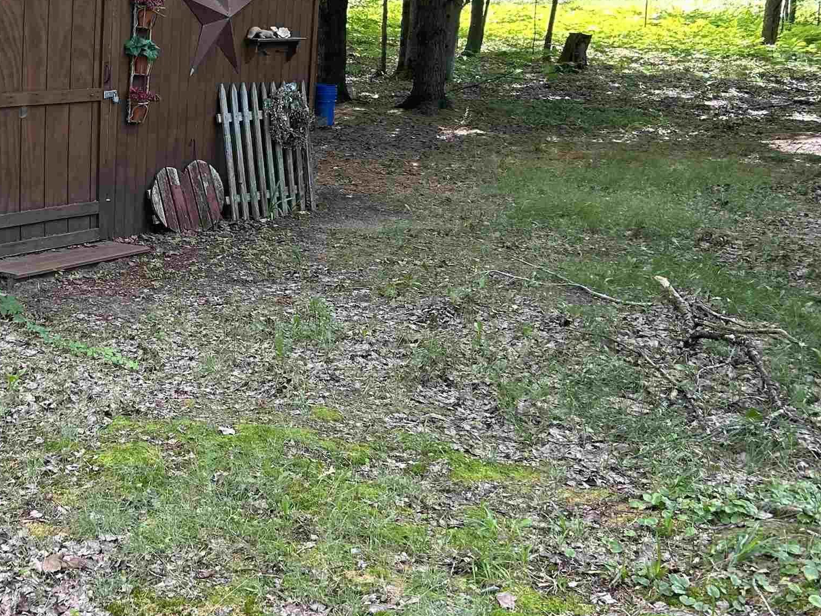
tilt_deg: -11.6
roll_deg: -2.2
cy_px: 194
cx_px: 79
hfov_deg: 34.7
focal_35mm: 52
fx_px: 1233
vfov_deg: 27.8
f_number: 1.5
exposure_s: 1/154
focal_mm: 5.7
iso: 50
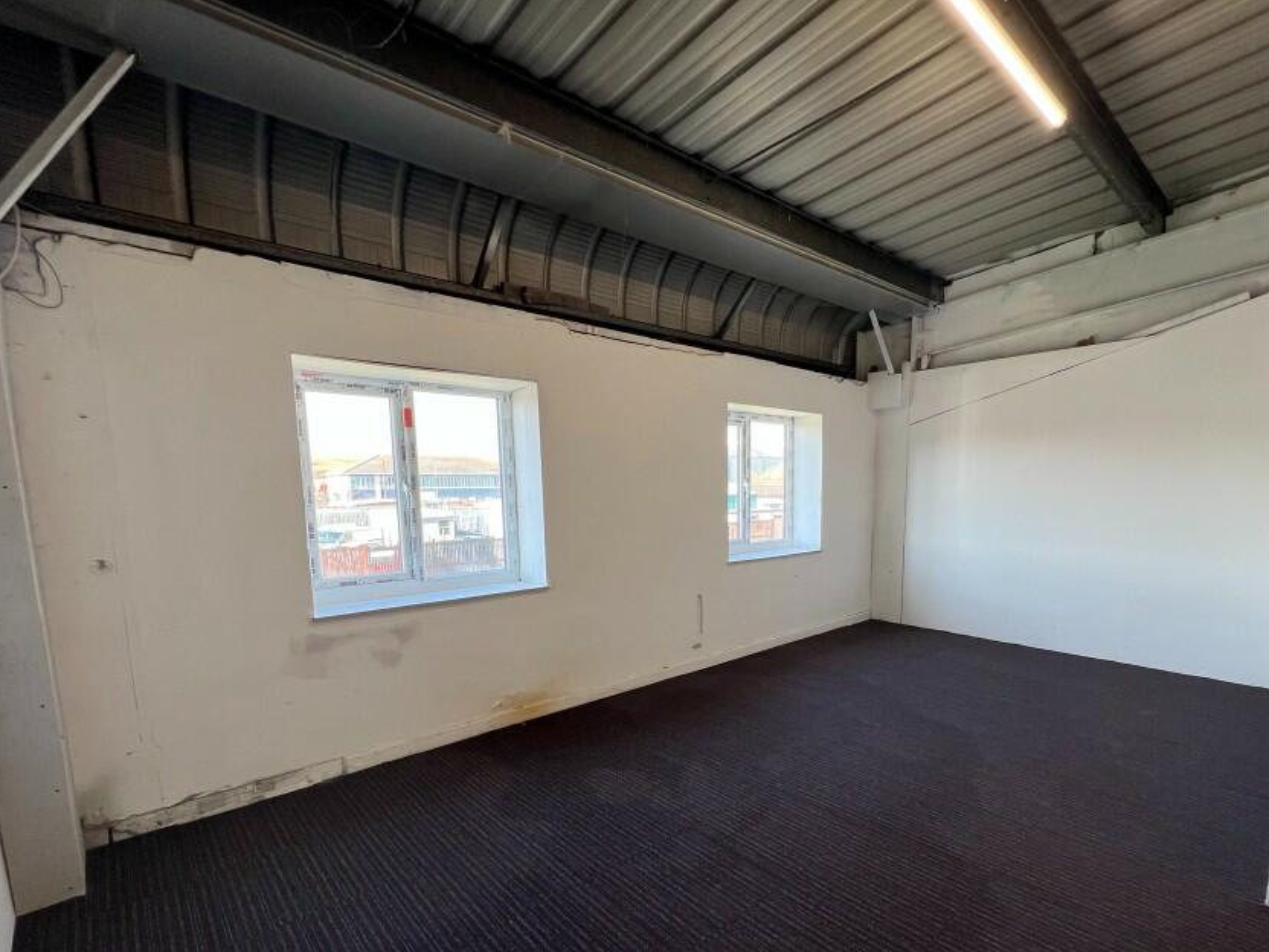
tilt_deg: -7.1
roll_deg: +0.4
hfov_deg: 94.1
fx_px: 587
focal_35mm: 16
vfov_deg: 77.4
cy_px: 563
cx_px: 709
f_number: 1.8
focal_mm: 1.57
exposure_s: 1/117
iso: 64
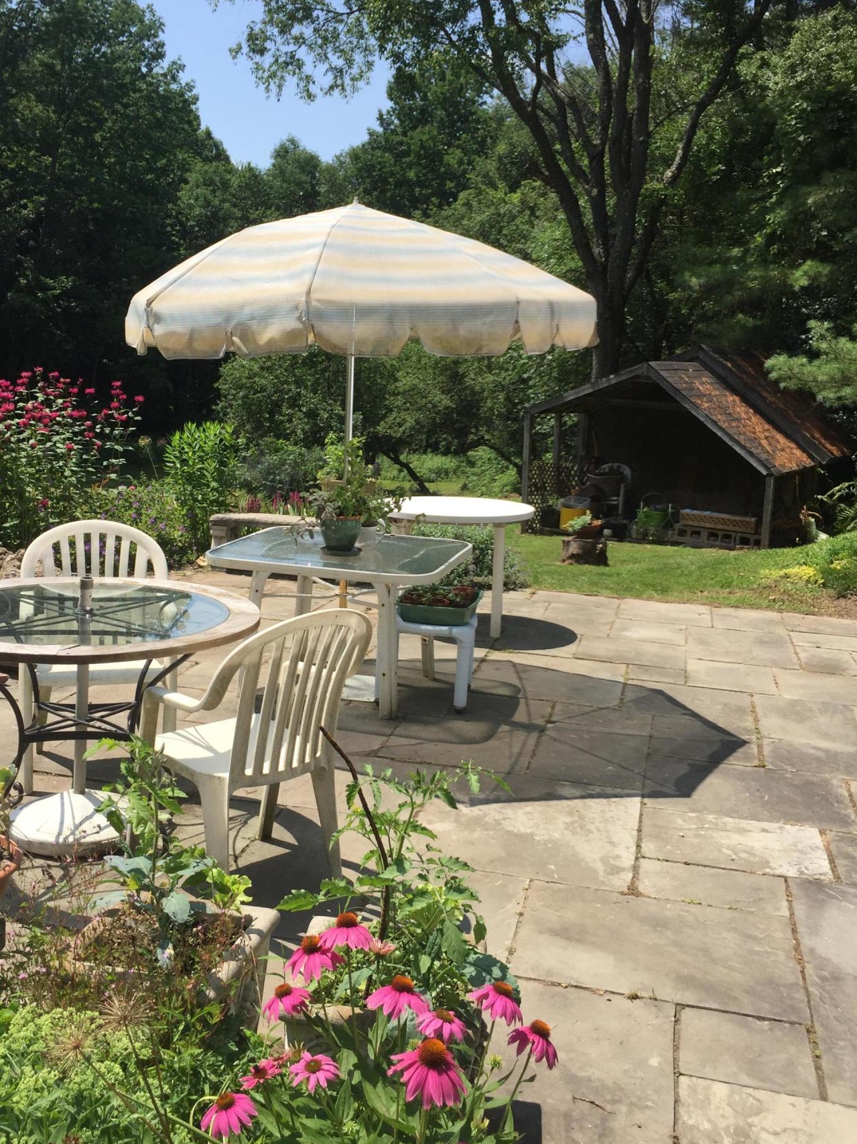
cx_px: 366
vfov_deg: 53.9
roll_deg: -2.5
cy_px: 528
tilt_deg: -8.2
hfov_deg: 41.7
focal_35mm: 34
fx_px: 1123
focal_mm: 4.15
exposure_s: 1/2083
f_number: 2.2
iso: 32
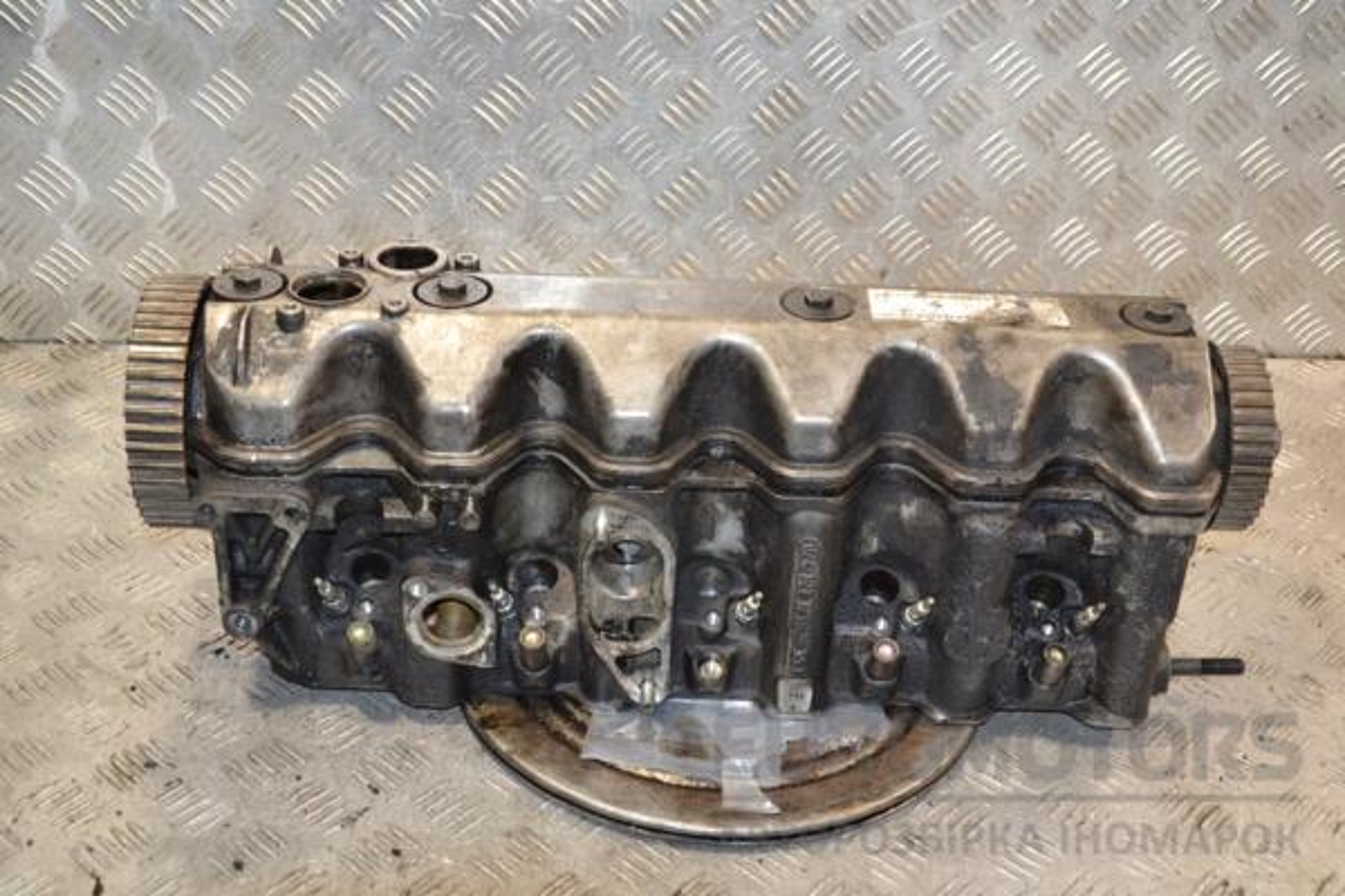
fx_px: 1793
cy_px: 448
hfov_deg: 41.1
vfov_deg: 28.1
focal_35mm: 48
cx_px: 672
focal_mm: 32
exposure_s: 1/200
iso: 800
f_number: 5.6
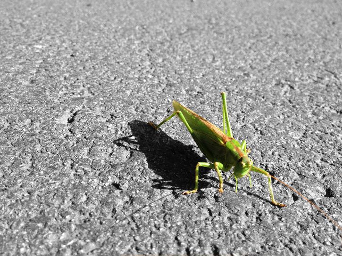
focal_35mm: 35
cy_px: 128
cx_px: 171
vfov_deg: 40.7
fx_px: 346
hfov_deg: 52.6
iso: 64
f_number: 2.4
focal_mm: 4.28
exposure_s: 1/717
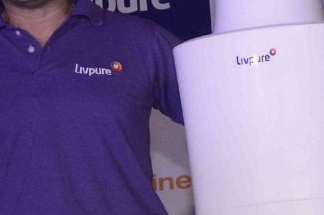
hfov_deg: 7.5
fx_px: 2472
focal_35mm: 275
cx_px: 207
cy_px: 146
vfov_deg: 5.0
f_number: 9
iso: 800
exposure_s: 1/200
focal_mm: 40
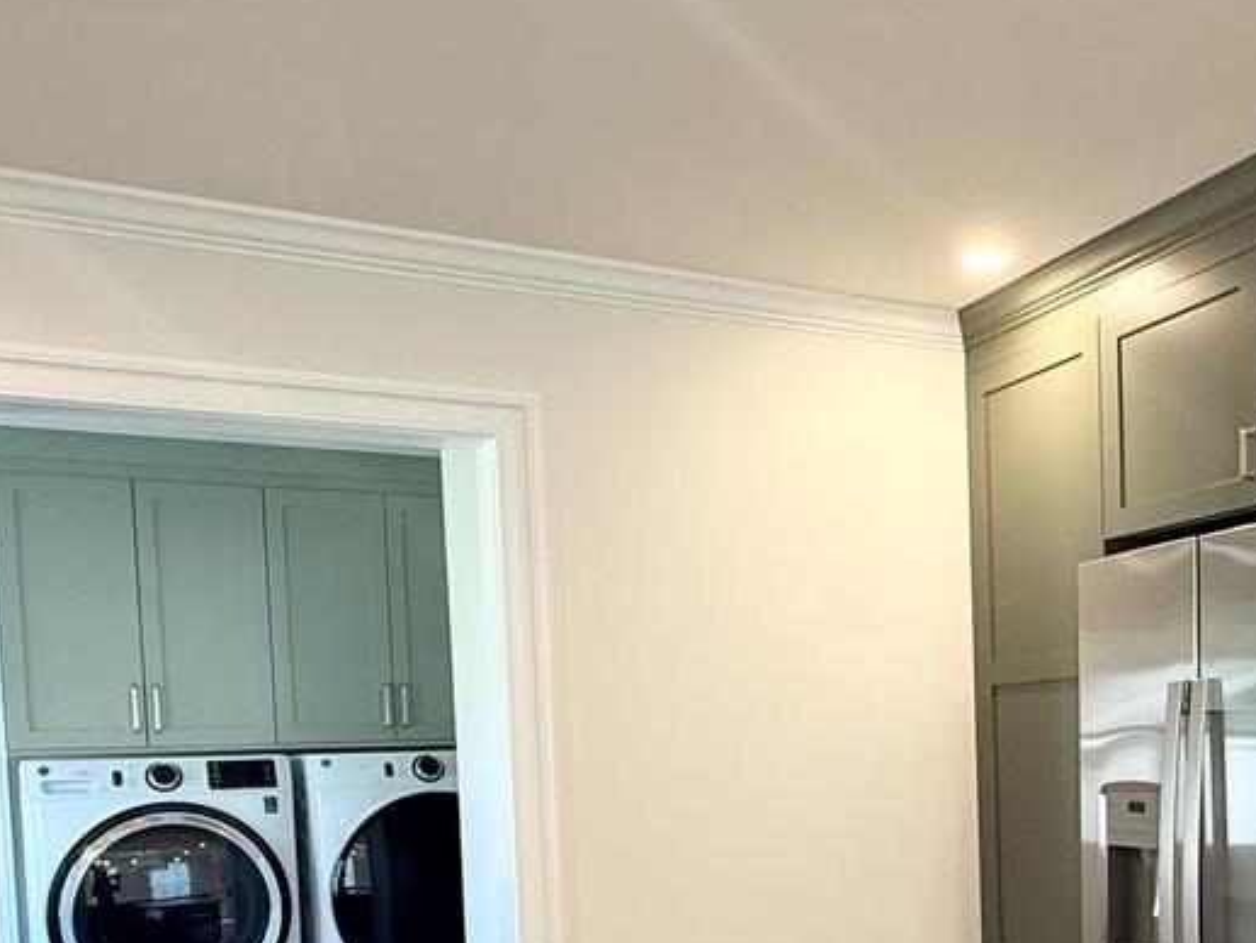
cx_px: 845
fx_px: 1415
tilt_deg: -2.7
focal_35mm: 39
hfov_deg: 47.0
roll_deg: +2.3
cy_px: 829
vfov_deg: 35.0
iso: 250
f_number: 2.2
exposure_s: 1/120
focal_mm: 2.22
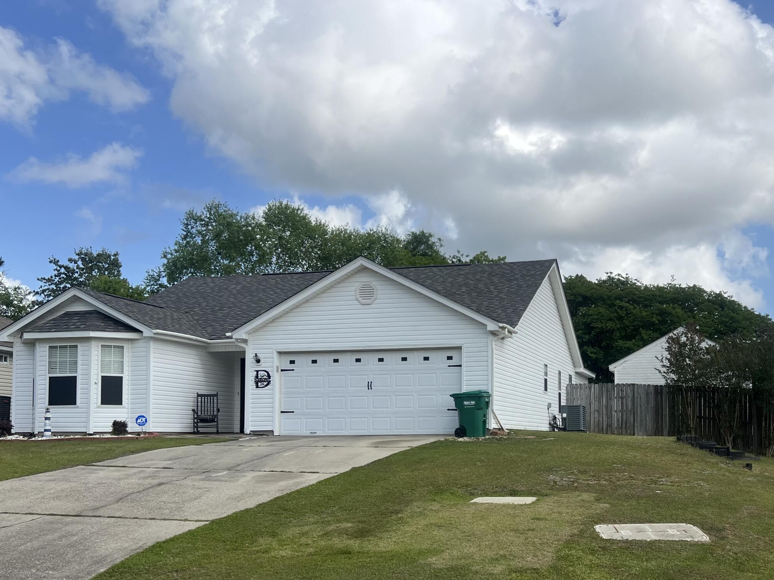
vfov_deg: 36.3
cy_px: 405
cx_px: 515
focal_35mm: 39
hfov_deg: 47.1
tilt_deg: +3.2
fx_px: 872
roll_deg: +1.0
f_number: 1.5
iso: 50
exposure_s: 1/5319
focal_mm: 5.7
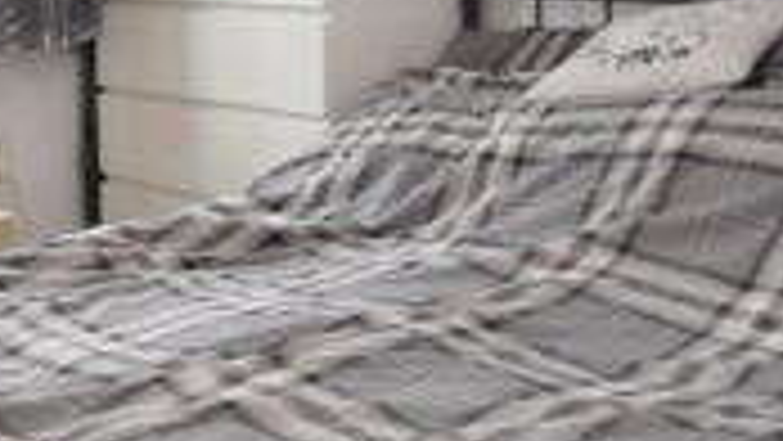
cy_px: 119
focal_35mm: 59
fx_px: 1225
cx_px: 250
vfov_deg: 20.3
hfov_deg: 35.0
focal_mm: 10
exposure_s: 1/80
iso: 800
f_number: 4.5
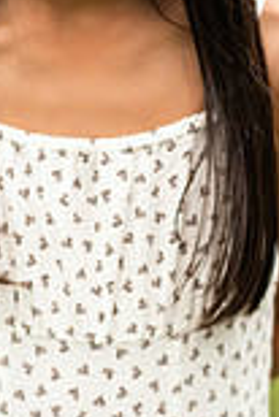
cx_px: 46
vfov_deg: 8.3
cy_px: 133
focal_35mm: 248
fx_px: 2876
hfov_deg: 5.5
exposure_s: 1/2000
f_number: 2.5
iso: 400
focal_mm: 85
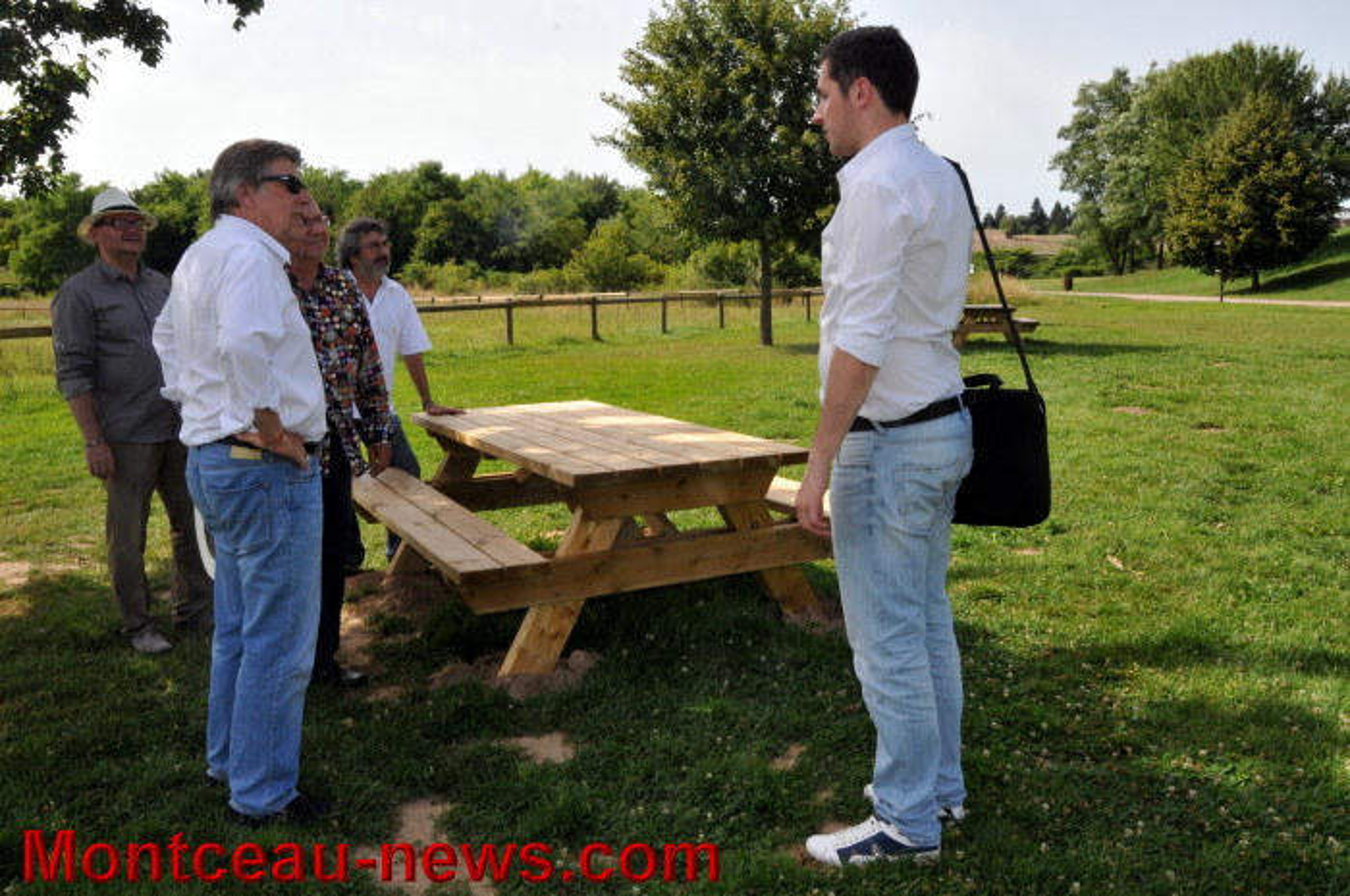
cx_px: 675
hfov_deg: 62.0
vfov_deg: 43.5
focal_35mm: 30
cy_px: 448
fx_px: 1124
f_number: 22
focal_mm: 20
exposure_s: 1/125
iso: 560
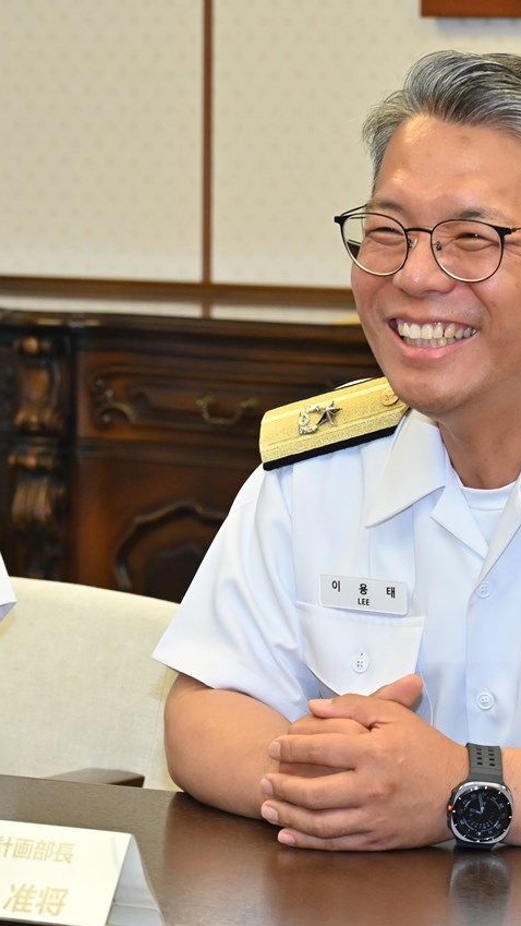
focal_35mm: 161
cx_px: 446
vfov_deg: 13.4
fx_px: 3951
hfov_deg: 7.5
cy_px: 462
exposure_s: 1/160
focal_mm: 102
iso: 2000
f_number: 8
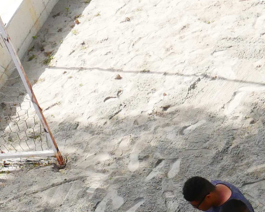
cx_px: 115
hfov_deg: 10.7
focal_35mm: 180
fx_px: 1412
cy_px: 286
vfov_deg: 8.5
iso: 800
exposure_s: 1/2500
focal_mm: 20
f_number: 4.1
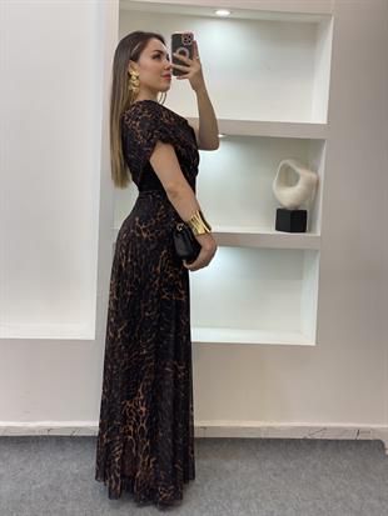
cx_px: 194
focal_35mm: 52
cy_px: 258
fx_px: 777
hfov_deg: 28.0
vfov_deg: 36.8
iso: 80
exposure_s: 1/100
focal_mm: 6
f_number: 2
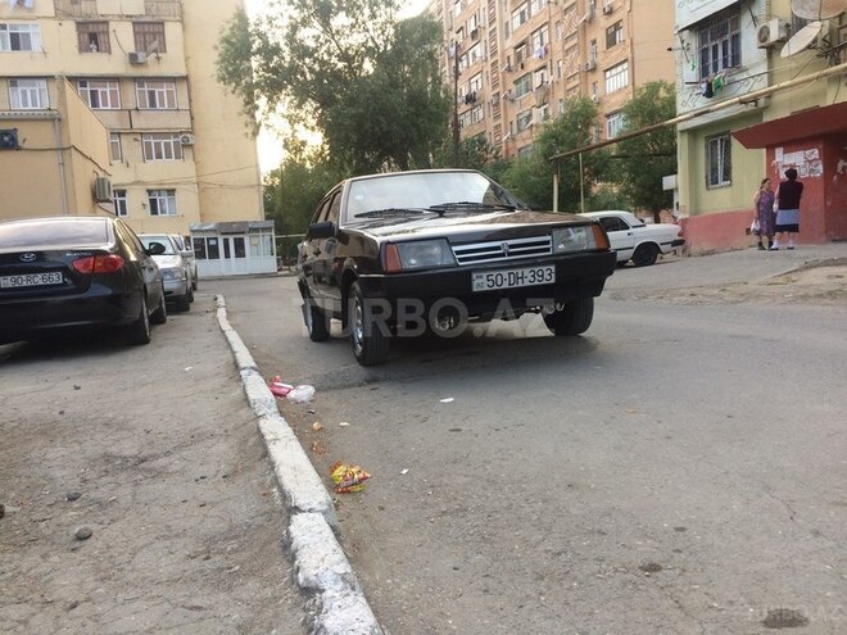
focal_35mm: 29
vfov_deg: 48.2
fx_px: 710
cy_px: 318
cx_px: 424
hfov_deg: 61.7
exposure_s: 1/100
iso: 50
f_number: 2.2
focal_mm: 4.15
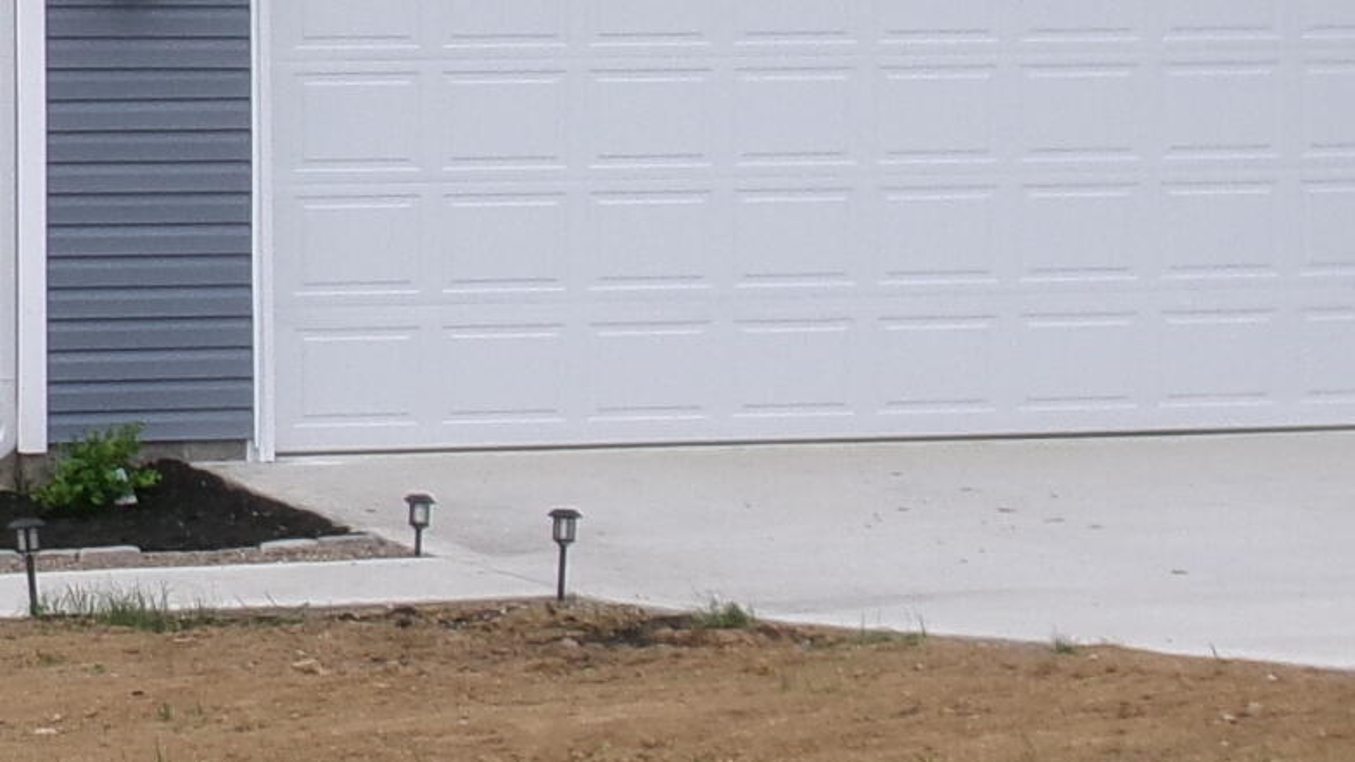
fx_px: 7186
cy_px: 78
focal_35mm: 200
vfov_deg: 6.1
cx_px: -228
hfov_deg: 10.6
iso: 100
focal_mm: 8.5
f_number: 4.2
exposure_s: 1/300
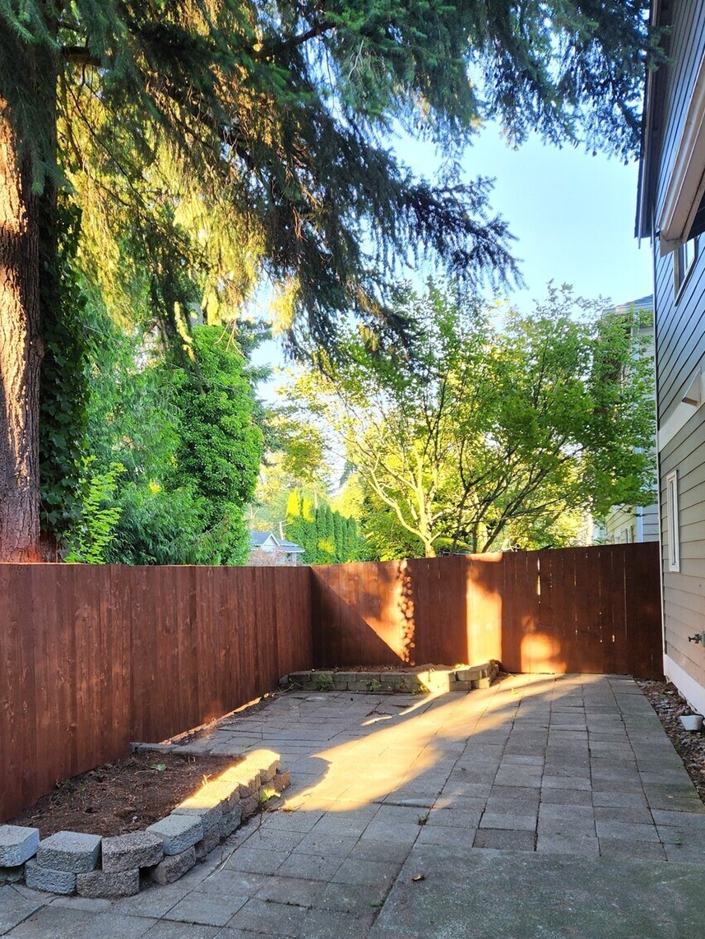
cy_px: 560
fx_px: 787
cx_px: 262
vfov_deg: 61.2
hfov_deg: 47.8
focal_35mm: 29
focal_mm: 5.4
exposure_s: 1/120
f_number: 1.8
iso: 64
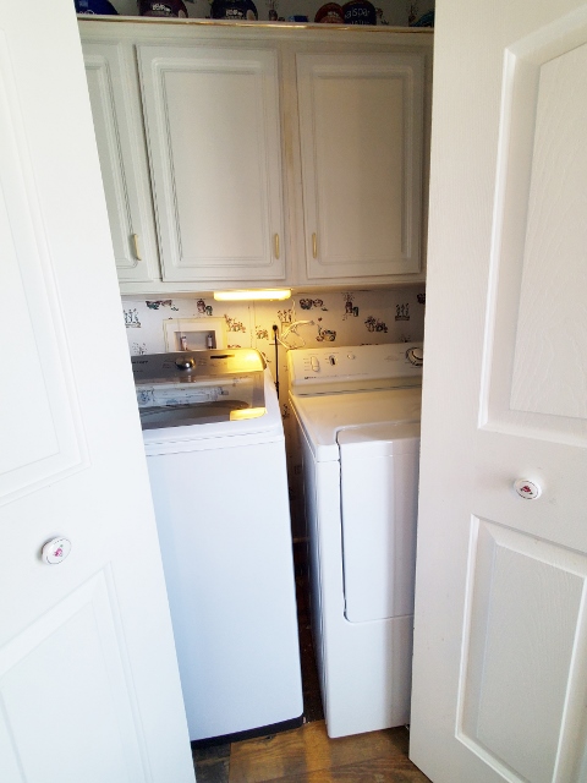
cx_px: 294
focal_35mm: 13
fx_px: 294
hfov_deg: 89.9
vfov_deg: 106.2
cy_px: 392
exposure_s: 1/60
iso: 160
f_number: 2.2
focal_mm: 1.8
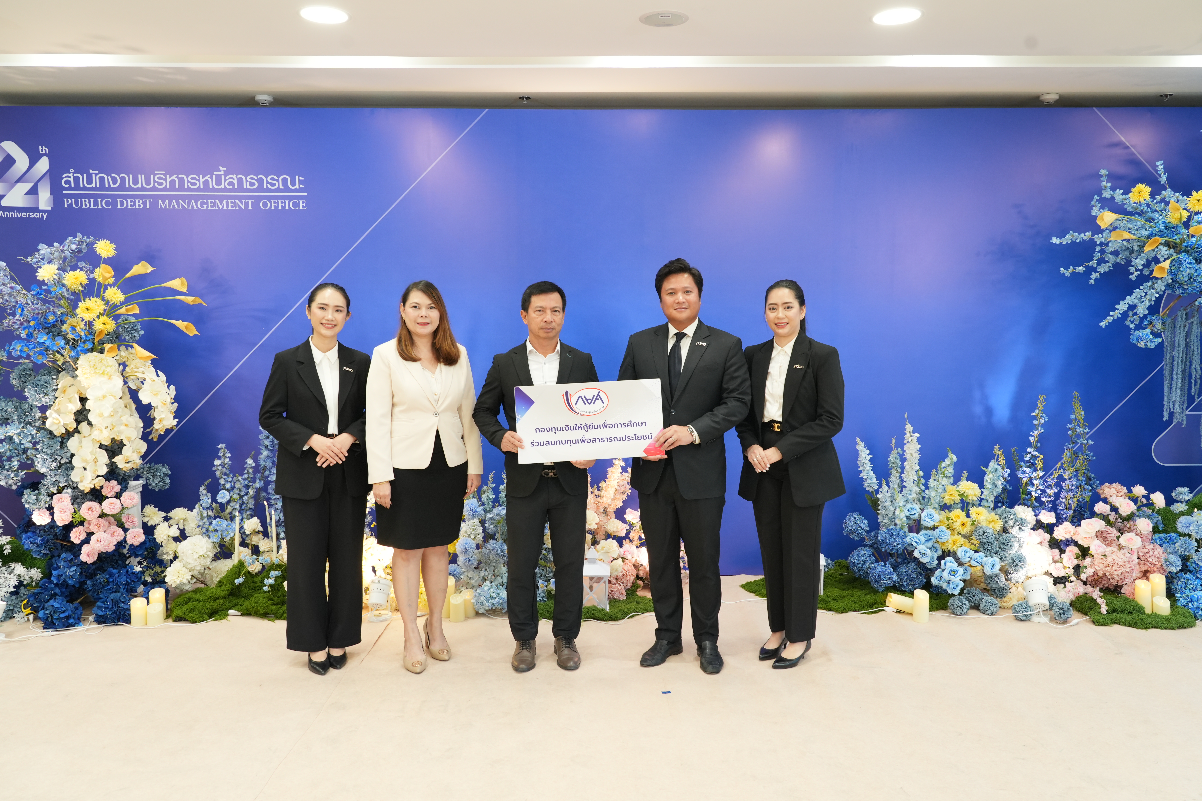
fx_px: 868
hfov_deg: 69.4
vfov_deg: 49.6
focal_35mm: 26
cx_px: 601
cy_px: 400
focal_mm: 26
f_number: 7.1
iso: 1000
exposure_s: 1/30
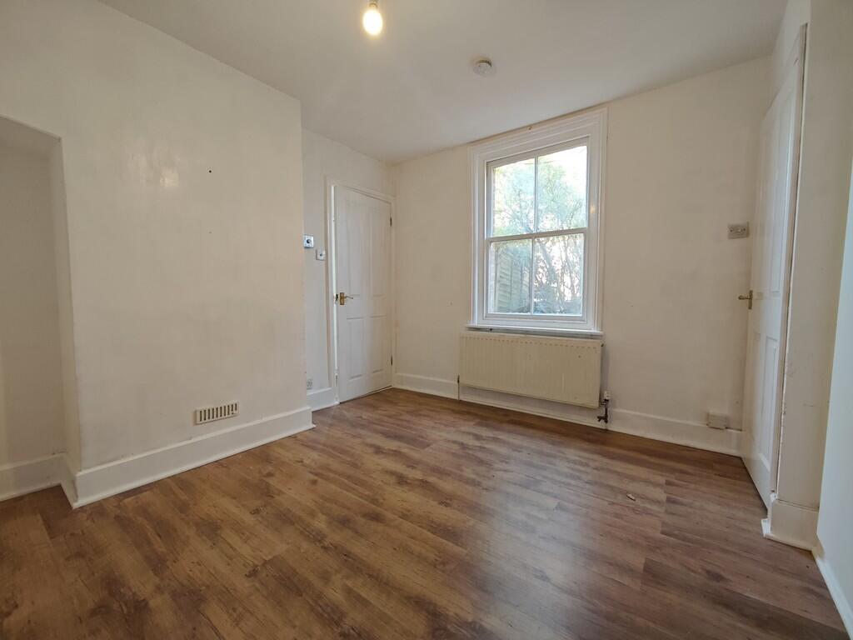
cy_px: 320
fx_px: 345
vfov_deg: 85.7
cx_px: 426
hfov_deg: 102.1
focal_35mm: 14
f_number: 2.2
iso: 250
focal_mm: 2.16
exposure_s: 1/50
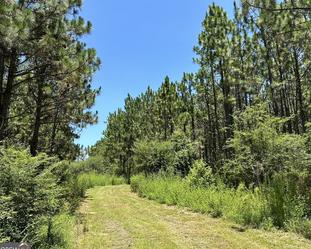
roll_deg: +1.9
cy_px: 126
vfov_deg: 54.9
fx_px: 239
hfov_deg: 66.0
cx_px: 165
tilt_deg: +12.5
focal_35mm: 26
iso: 80
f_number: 1.78
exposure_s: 1/2110
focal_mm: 6.86
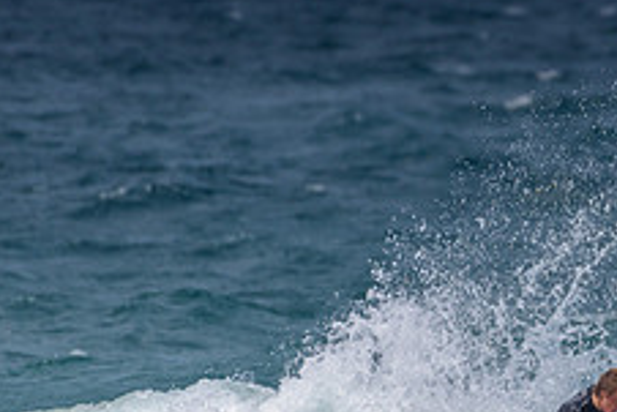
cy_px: 389
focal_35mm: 1574
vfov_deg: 0.9
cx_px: 698
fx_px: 26993
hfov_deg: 1.3
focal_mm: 500
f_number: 5.6
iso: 72
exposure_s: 1/2000
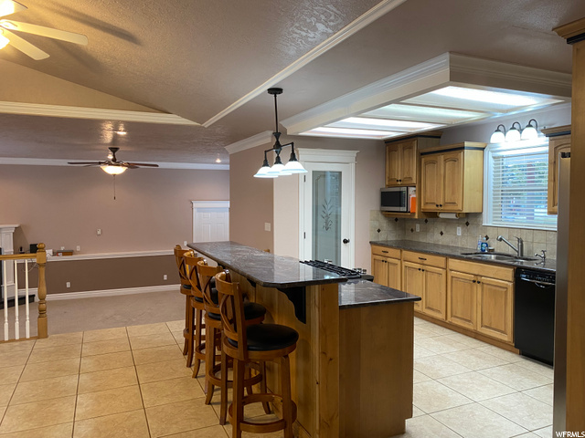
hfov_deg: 67.3
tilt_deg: -4.1
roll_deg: -0.2
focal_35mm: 26
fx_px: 439
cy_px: 219
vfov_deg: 53.1
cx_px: 292
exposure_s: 1/60
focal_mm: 4.25
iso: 125
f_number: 1.8
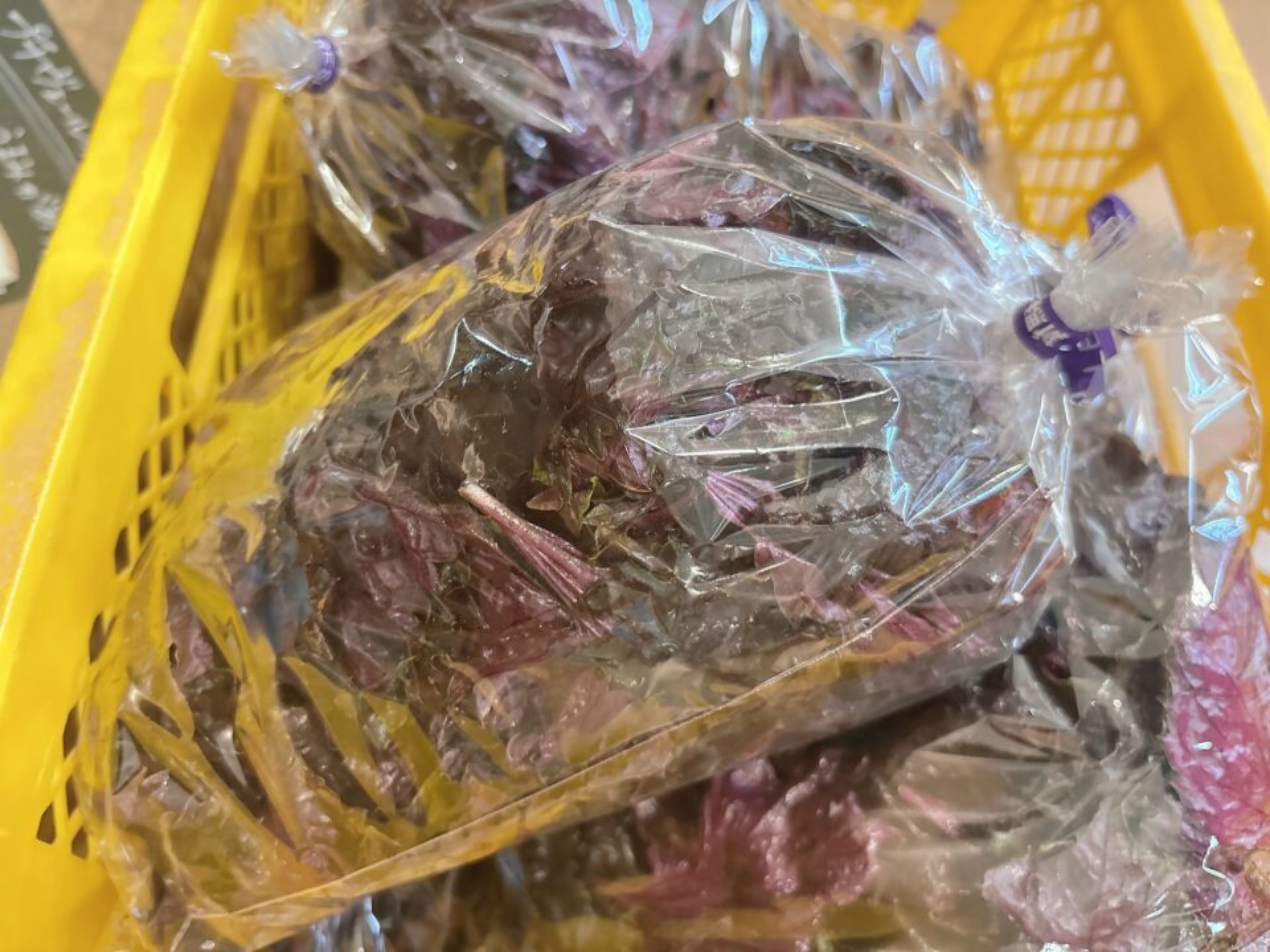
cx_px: 635
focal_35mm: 26
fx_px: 954
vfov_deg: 53.1
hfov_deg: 67.3
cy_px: 476
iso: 400
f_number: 1.6
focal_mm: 5.96
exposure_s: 1/60
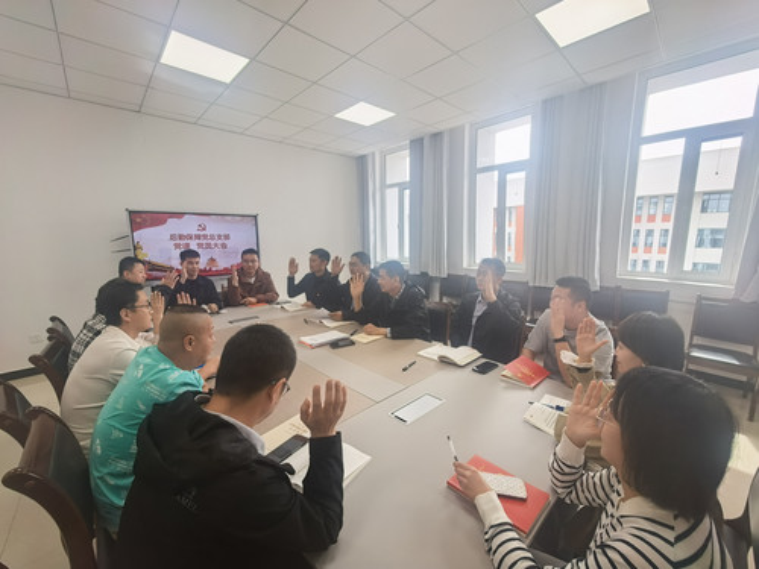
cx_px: 380
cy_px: 284
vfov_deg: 89.9
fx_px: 285
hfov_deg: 106.2
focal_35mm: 13
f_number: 2.2
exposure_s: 1/108
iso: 50
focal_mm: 1.95
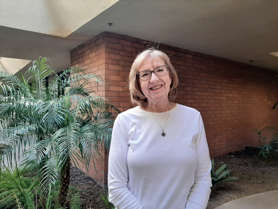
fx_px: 209
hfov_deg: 67.3
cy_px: 104
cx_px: 139
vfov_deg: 53.1
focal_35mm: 26
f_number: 1.7
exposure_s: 1/60
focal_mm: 3.93
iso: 50
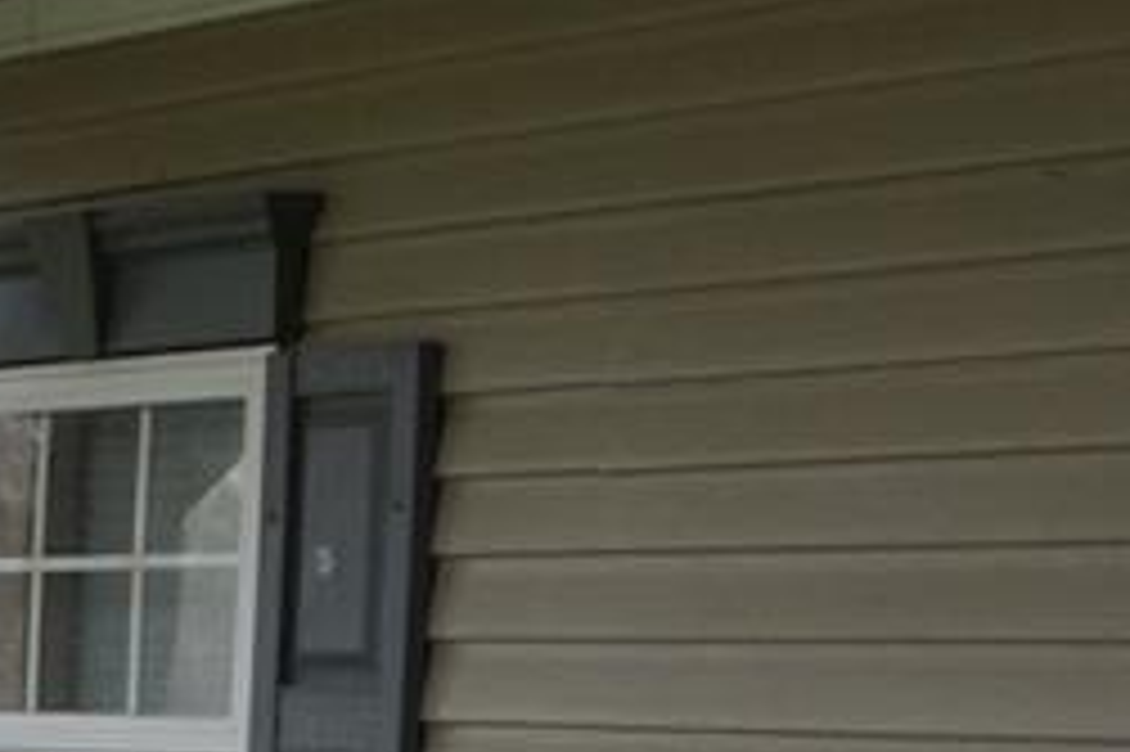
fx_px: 5395
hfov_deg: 11.7
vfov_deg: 7.6
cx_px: -194
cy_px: 1641
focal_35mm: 172
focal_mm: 18
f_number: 4
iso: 400
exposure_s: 1/160
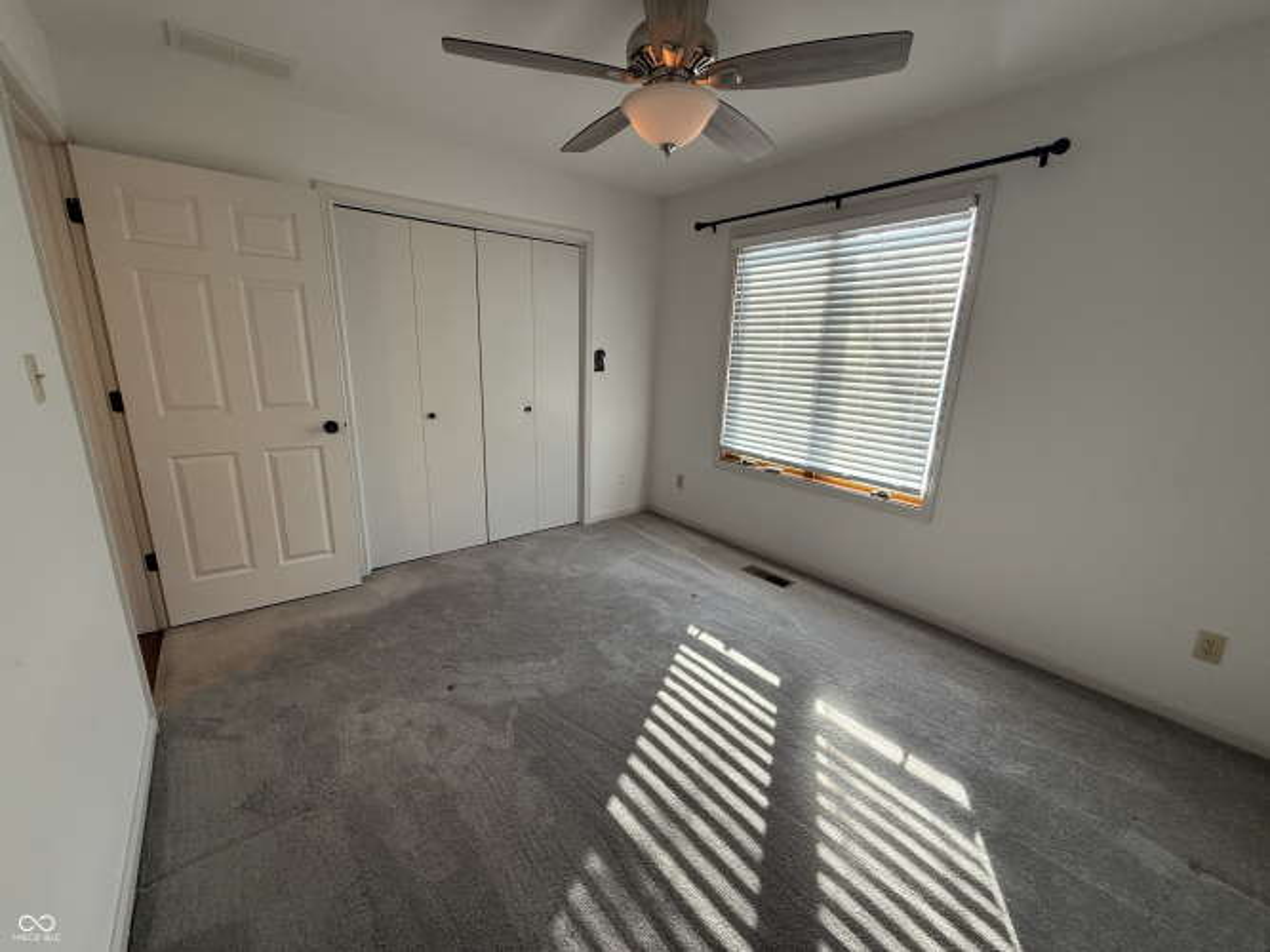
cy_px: 476
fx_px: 514
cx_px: 635
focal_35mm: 14
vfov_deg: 85.7
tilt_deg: -14.1
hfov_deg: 102.1
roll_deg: -2.0
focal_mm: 2.22
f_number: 2.2
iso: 80
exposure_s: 1/99
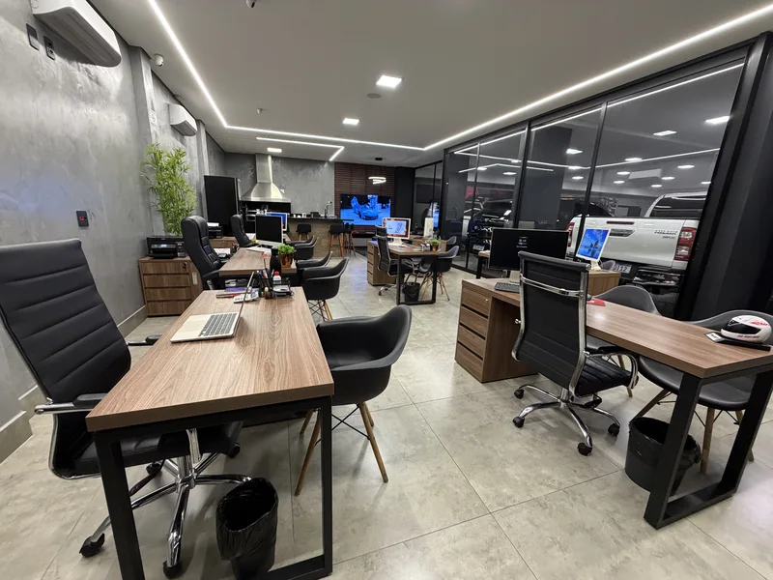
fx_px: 313
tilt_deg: -13.7
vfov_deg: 85.7
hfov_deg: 102.1
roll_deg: -1.7
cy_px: 290
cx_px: 386
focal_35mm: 14
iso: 320
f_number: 2.2
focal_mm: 2.22
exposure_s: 1/60
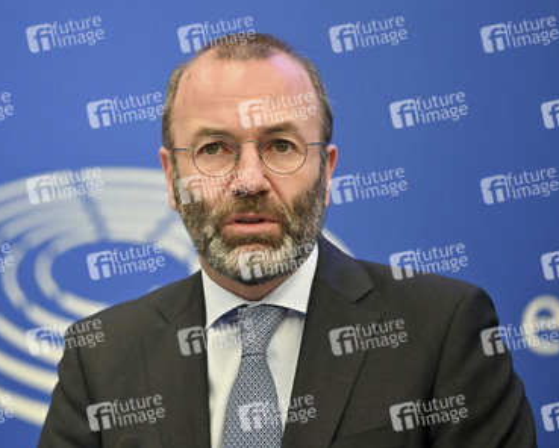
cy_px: 224
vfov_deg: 6.8
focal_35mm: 229
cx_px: 237
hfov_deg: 8.4
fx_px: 3793
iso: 640
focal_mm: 200
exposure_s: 1/160
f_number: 2.8
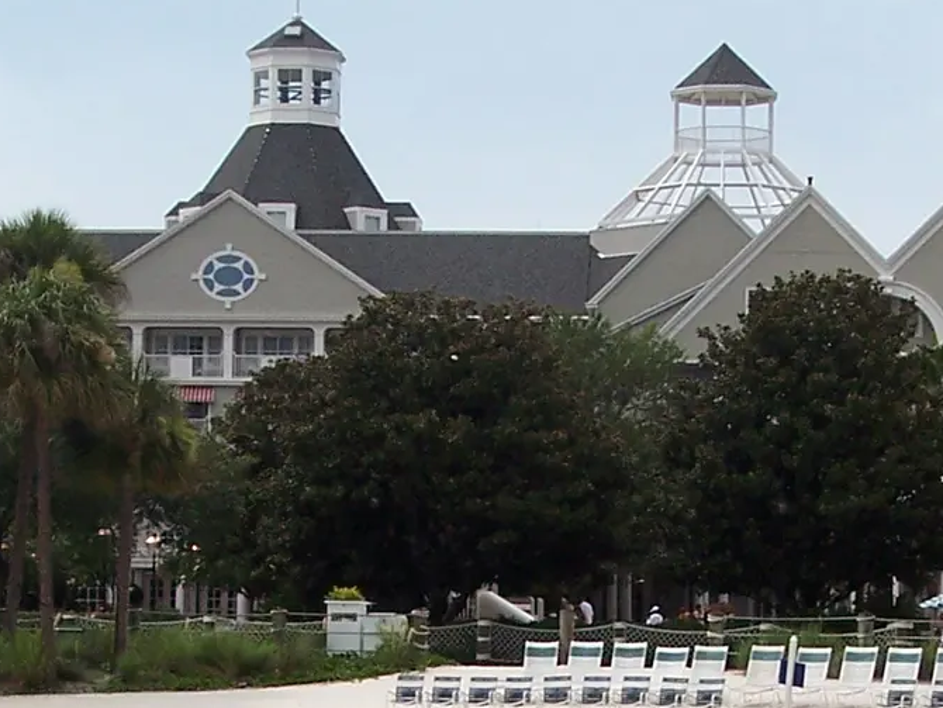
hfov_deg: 15.4
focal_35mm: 128
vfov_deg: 11.5
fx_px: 3488
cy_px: 559
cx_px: 566
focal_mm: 8
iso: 100
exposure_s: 1/1000
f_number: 4
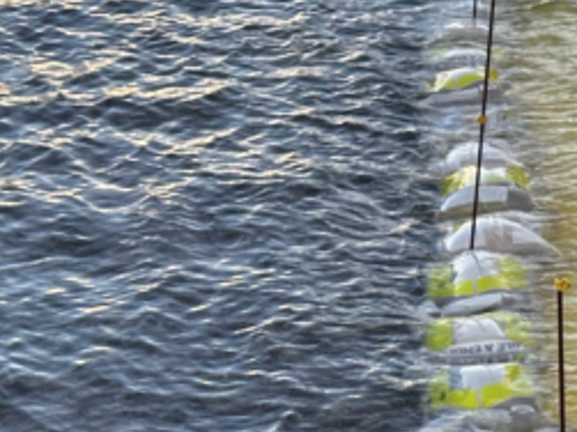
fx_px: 3265
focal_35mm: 196
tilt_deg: -16.3
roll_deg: -1.1
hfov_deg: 9.8
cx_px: 841
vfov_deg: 7.6
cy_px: 200
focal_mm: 6.86
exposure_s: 1/331
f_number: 1.78
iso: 64
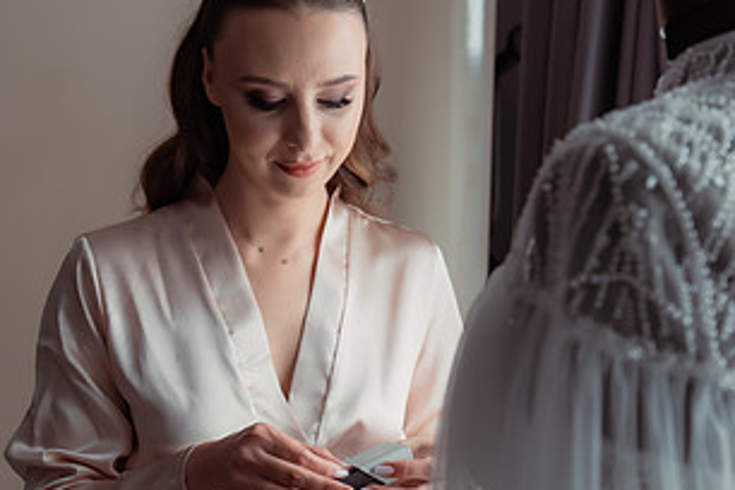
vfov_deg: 21.9
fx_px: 1266
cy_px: 254
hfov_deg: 32.0
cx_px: 524
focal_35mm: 62
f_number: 2.8
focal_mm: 30
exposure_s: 1/320
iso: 800
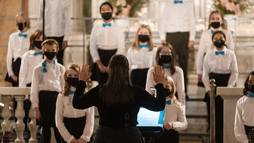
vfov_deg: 6.2
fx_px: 1313
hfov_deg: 11.1
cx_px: 127
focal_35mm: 195
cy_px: 77
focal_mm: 185
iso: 4000
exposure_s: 1/200
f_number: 4
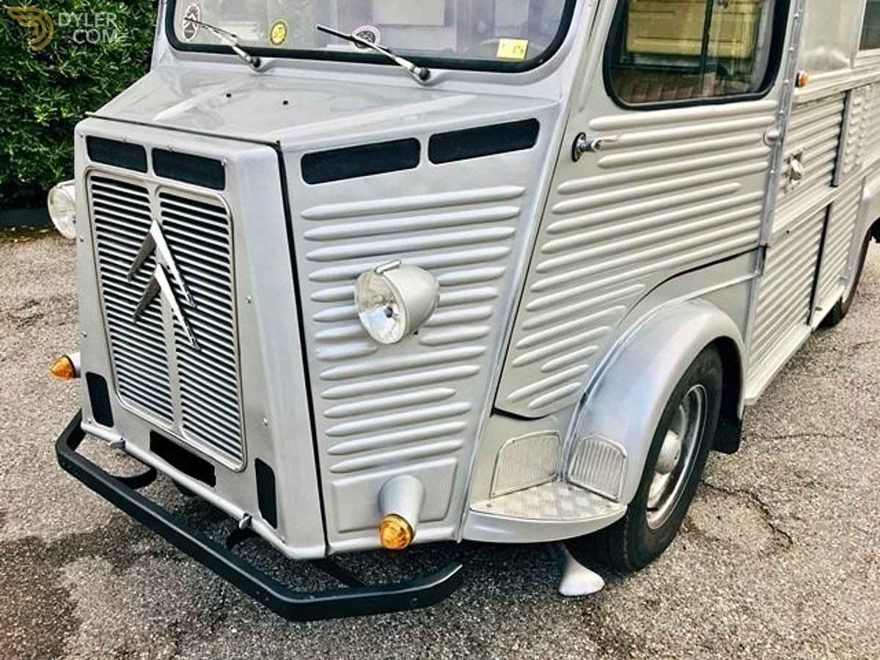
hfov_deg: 61.7
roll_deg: -1.0
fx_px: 737
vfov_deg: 48.2
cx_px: 440
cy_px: 330
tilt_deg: -21.0
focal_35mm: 29
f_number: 2.2
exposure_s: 1/326
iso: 25
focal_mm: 4.15
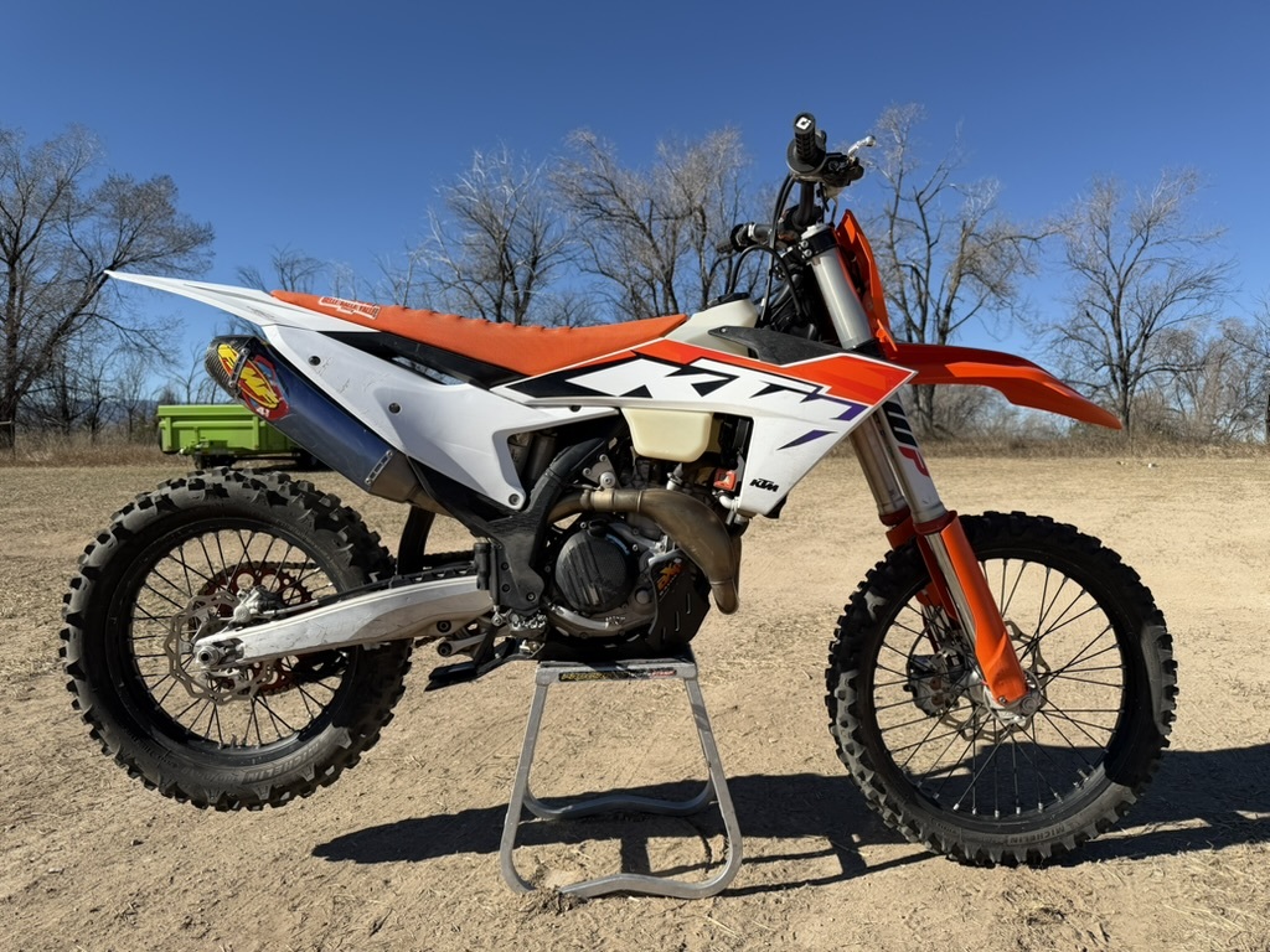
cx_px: 635
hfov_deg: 71.6
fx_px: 881
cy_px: 476
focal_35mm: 24
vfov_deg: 56.8
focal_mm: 6.76
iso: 80
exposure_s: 1/5714
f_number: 1.78
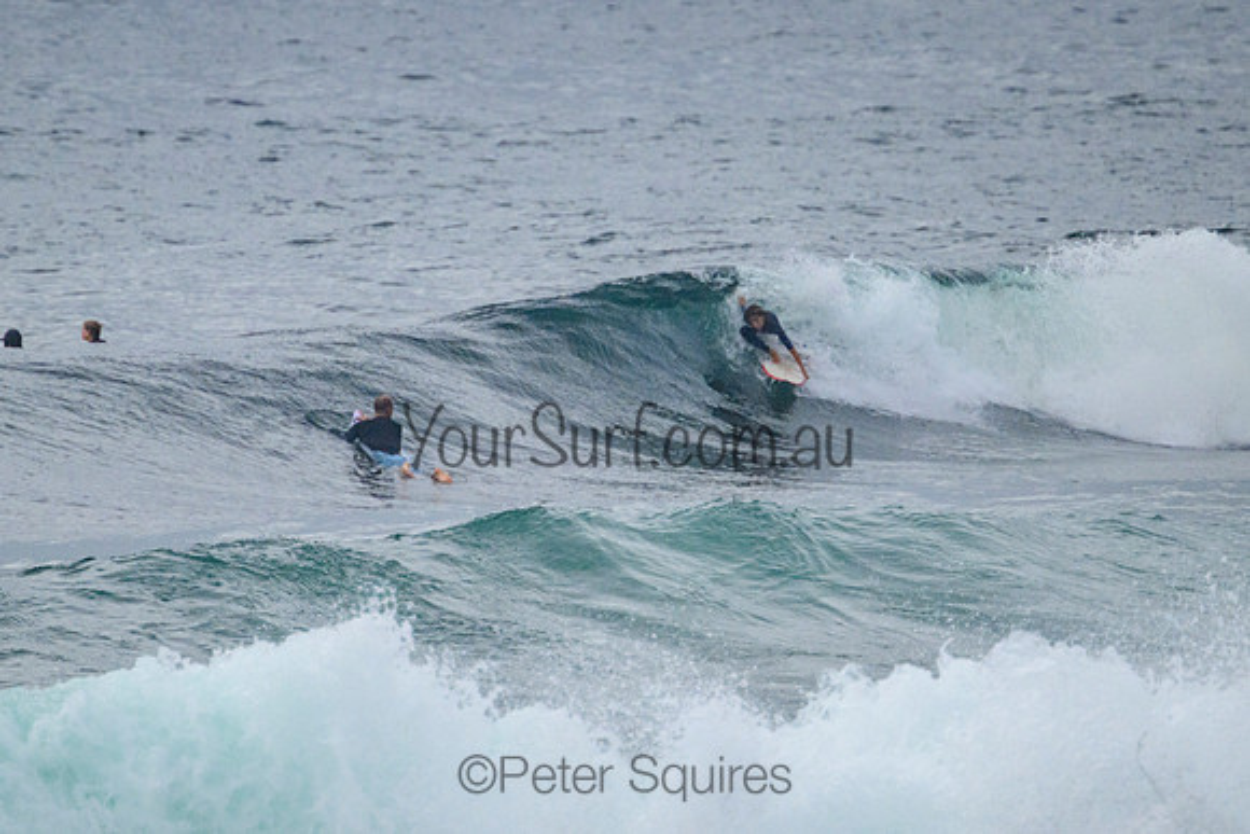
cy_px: 348
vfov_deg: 1.3
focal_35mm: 1100
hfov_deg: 1.9
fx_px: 38191
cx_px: 679
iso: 1400
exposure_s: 1/2000
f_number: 11
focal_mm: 800
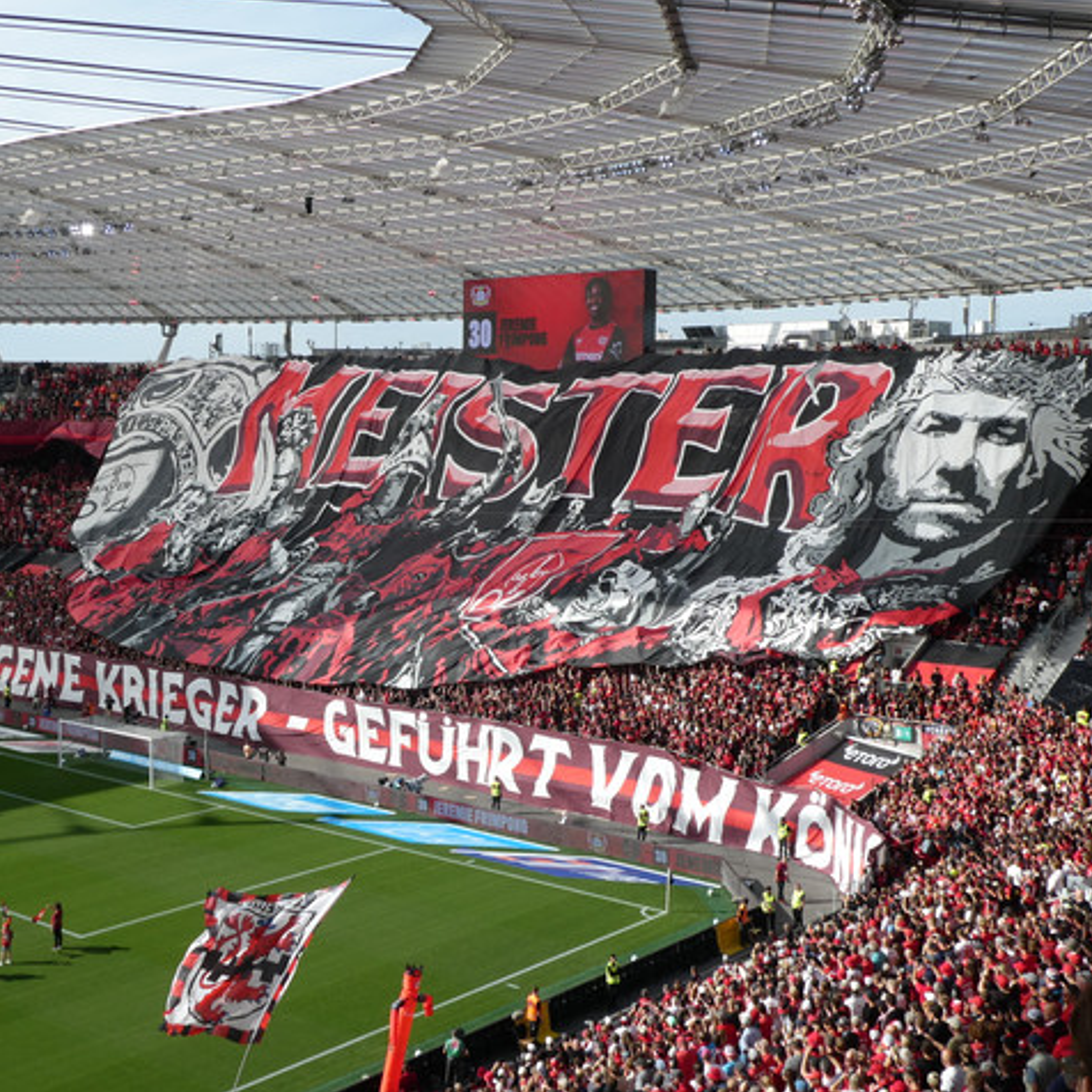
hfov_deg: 38.2
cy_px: 544
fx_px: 1570
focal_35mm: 44
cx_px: 438
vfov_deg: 38.3
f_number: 3.7
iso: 80
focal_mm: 6.7
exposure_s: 1/640
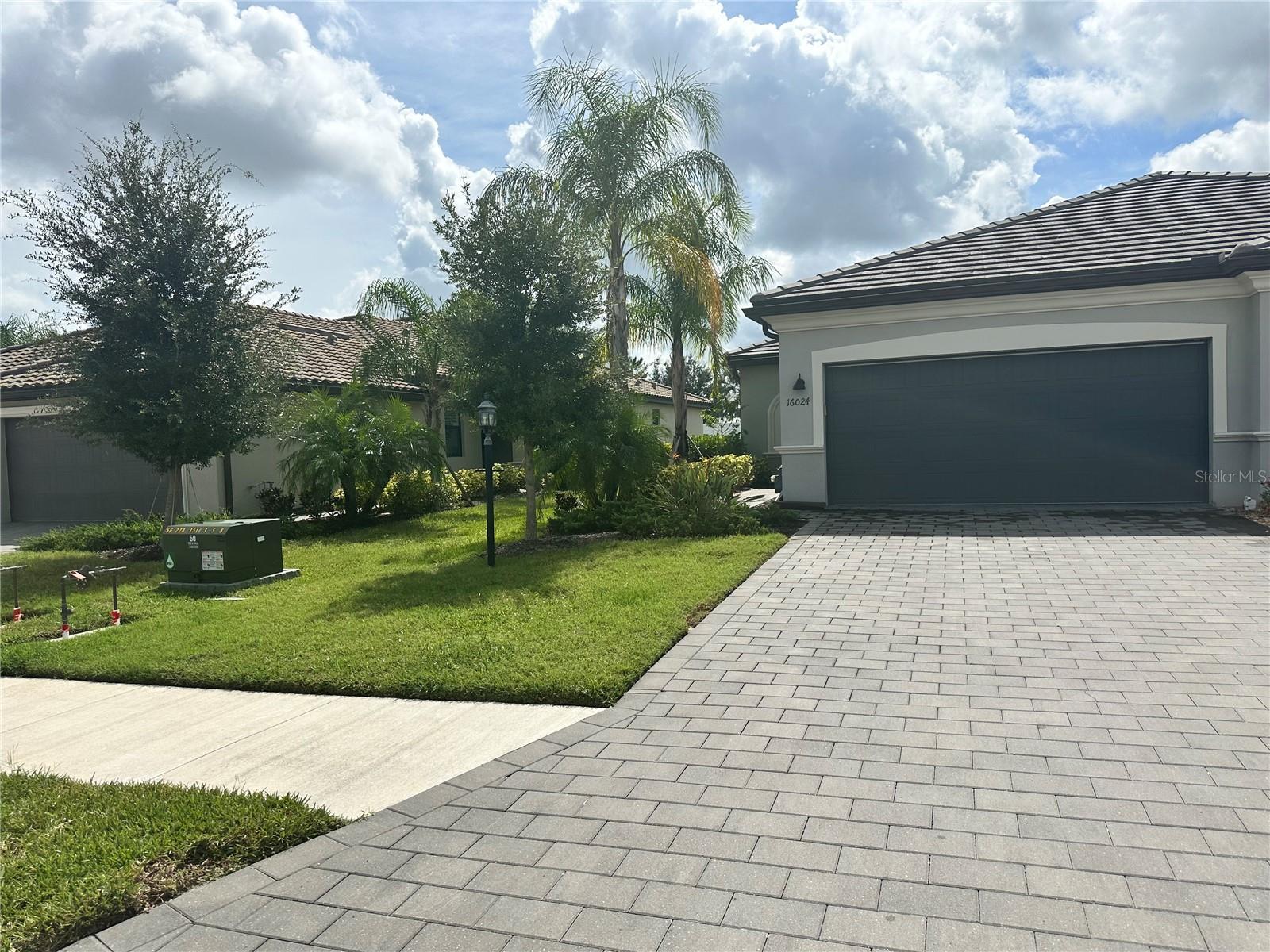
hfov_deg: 71.6
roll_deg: +2.0
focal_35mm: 24
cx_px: 635
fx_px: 881
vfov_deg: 56.8
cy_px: 476
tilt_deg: -3.0
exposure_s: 1/9709
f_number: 1.78
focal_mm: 6.86
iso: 80
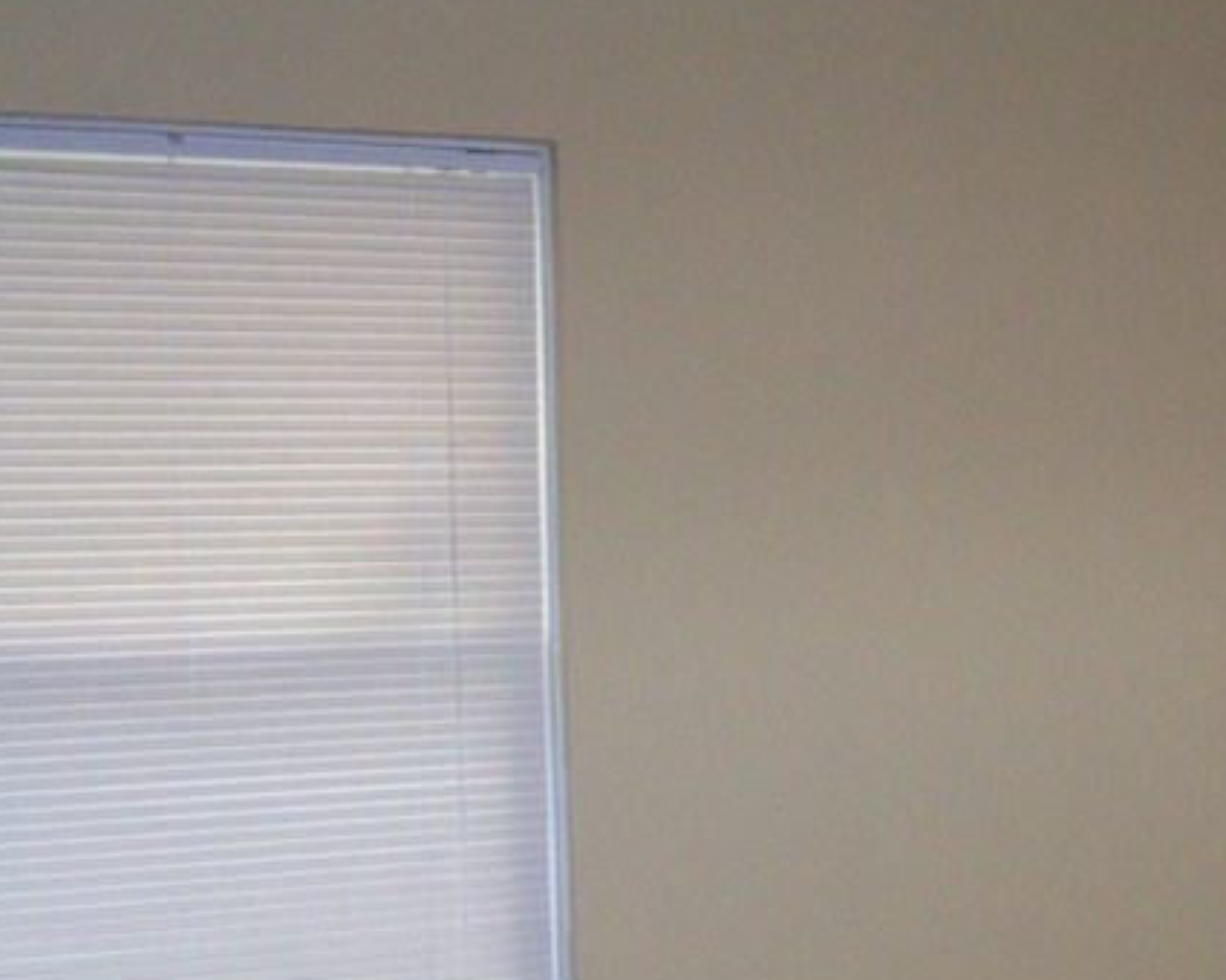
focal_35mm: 80
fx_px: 2903
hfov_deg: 22.9
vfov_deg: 18.6
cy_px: 1023
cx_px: 1229
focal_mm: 5.6
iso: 140
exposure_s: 1/112
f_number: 2.7
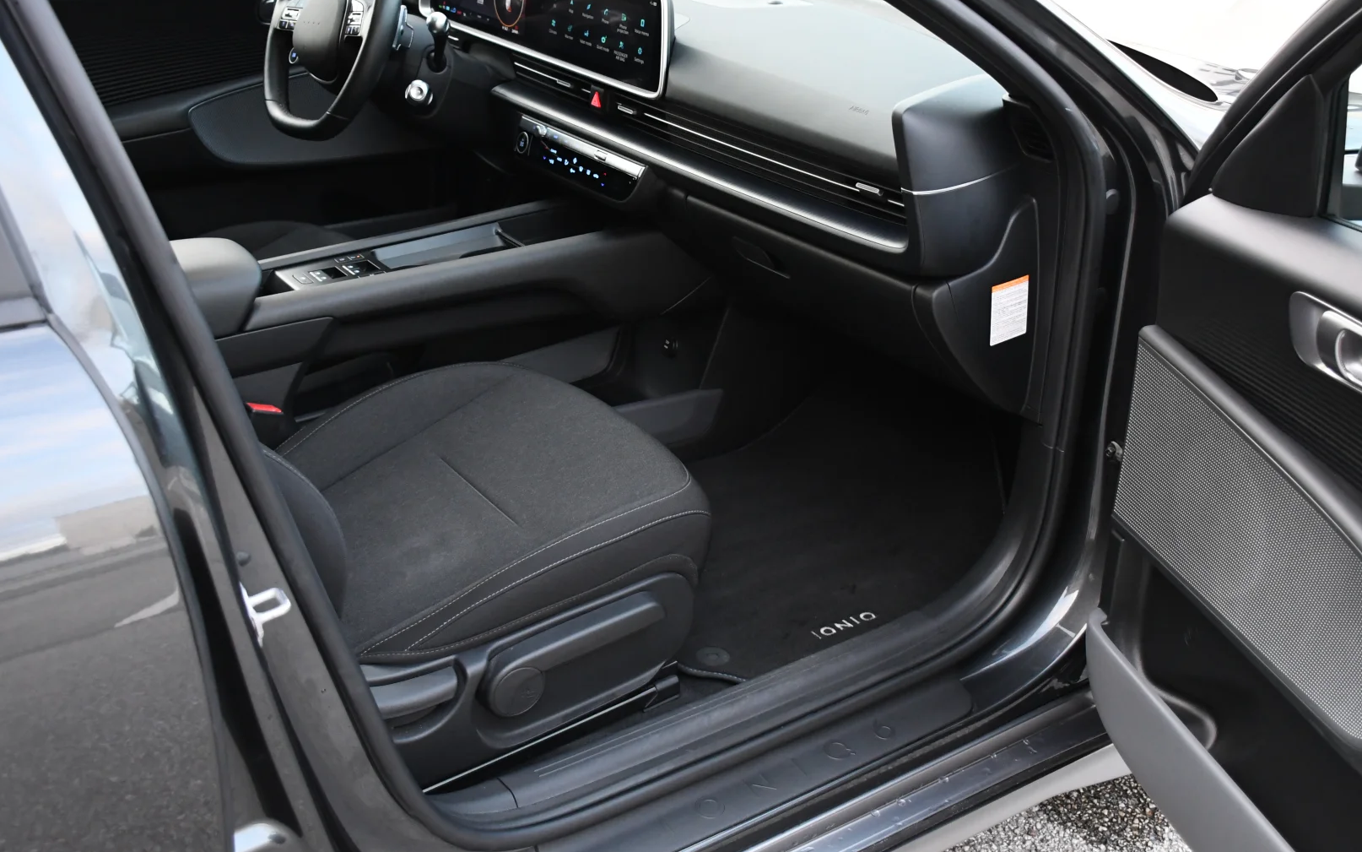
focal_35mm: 40
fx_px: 1485
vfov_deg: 31.8
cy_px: 317
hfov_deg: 49.2
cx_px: 743
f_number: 3.5
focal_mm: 22
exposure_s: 1/200
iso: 2500
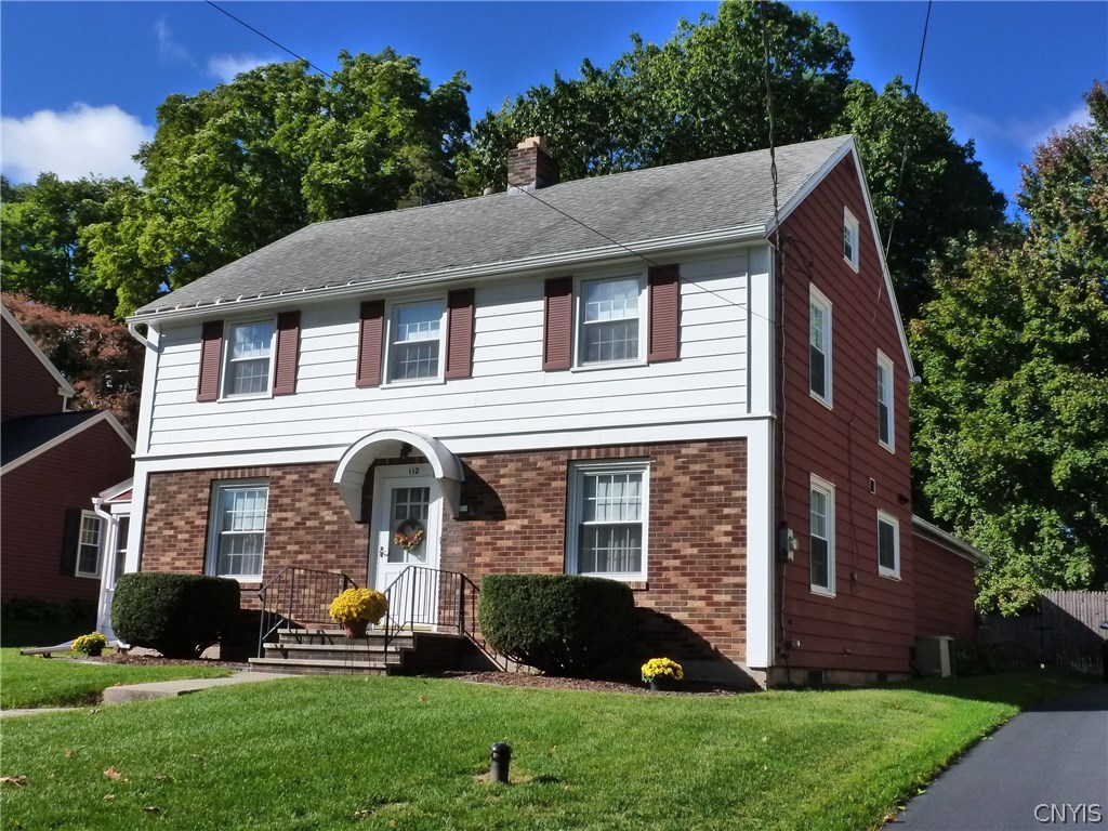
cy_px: 416
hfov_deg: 49.0
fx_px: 1216
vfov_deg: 37.7
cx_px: 554
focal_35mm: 38
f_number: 5.6
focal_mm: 6.8
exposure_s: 1/500
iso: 250
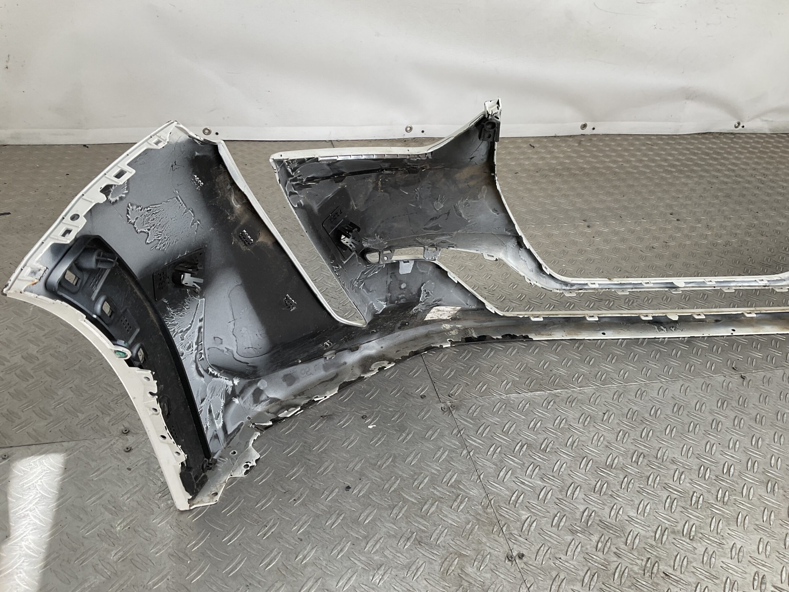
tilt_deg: -33.3
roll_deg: -10.1
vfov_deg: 48.2
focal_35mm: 29
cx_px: 394
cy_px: 296
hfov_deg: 61.7
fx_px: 661
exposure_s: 1/200
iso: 16
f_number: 1.8
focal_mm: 3
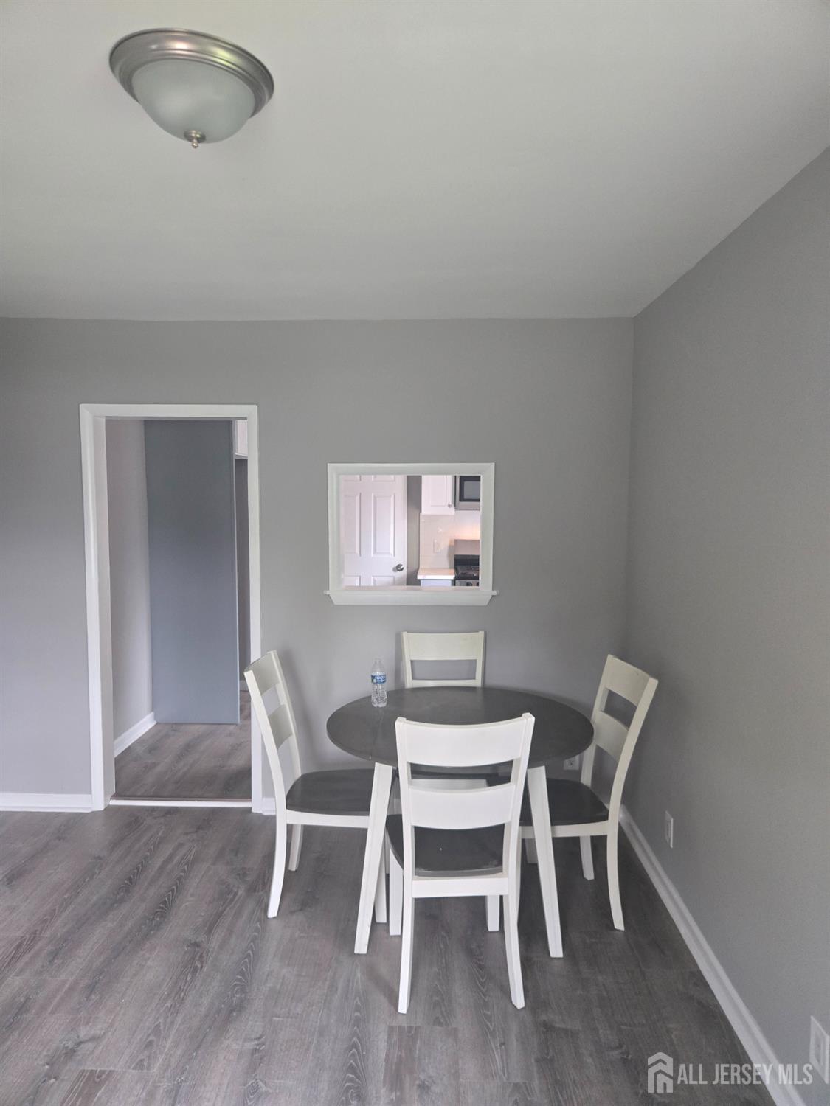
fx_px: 735
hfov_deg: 58.9
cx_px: 415
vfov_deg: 73.9
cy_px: 553
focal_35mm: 23
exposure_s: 1/120
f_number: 1.8
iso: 500
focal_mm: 5.4
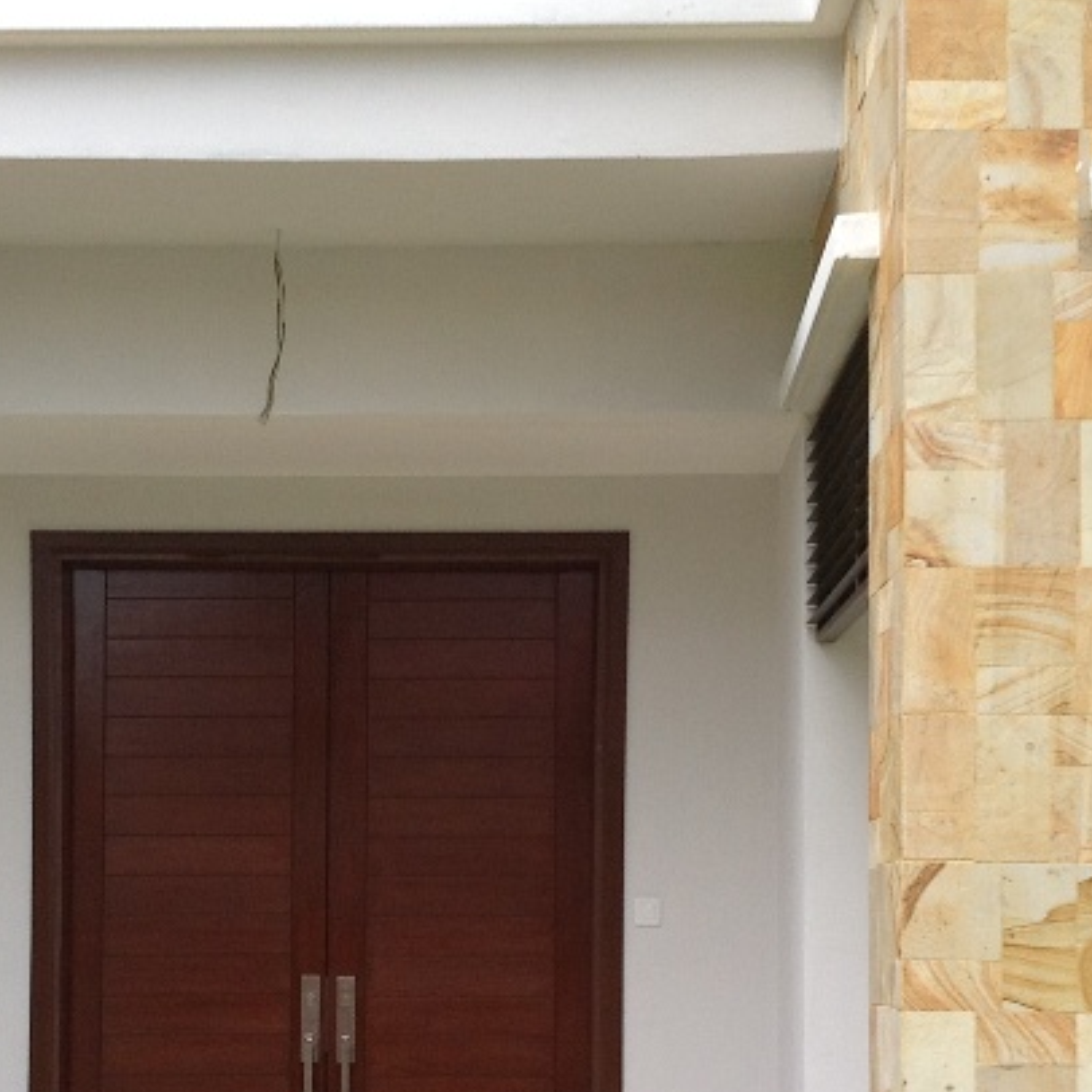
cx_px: 481
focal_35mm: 78
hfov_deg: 22.2
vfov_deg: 22.0
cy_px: 827
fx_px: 2784
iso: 80
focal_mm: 4.28
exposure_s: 1/817
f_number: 2.4
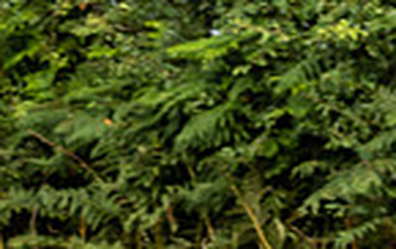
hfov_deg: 3.6
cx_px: -286
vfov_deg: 2.3
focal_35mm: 584
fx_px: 6310
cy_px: 146
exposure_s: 1/640
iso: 125
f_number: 4
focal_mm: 74
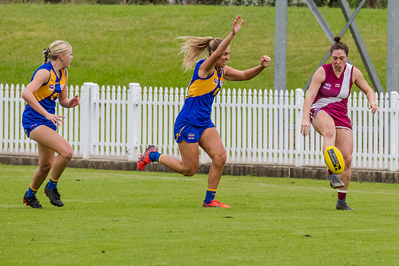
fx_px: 6581
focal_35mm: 594
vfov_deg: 2.3
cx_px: 337
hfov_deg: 3.5
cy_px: 116
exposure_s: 1/1600
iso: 1250
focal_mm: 300
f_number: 8
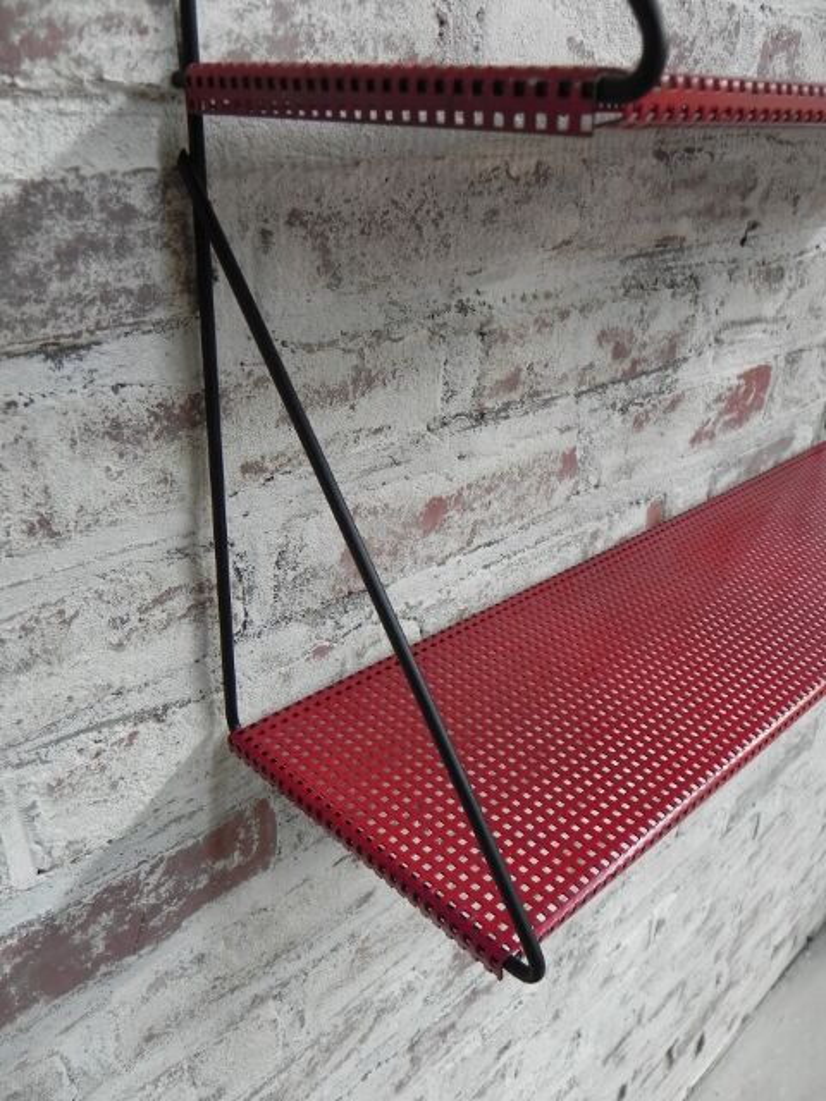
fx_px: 923
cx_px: 413
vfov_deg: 61.7
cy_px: 550
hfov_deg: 48.2
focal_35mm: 29
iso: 160
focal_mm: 5.2
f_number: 2.8
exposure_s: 1/38.7
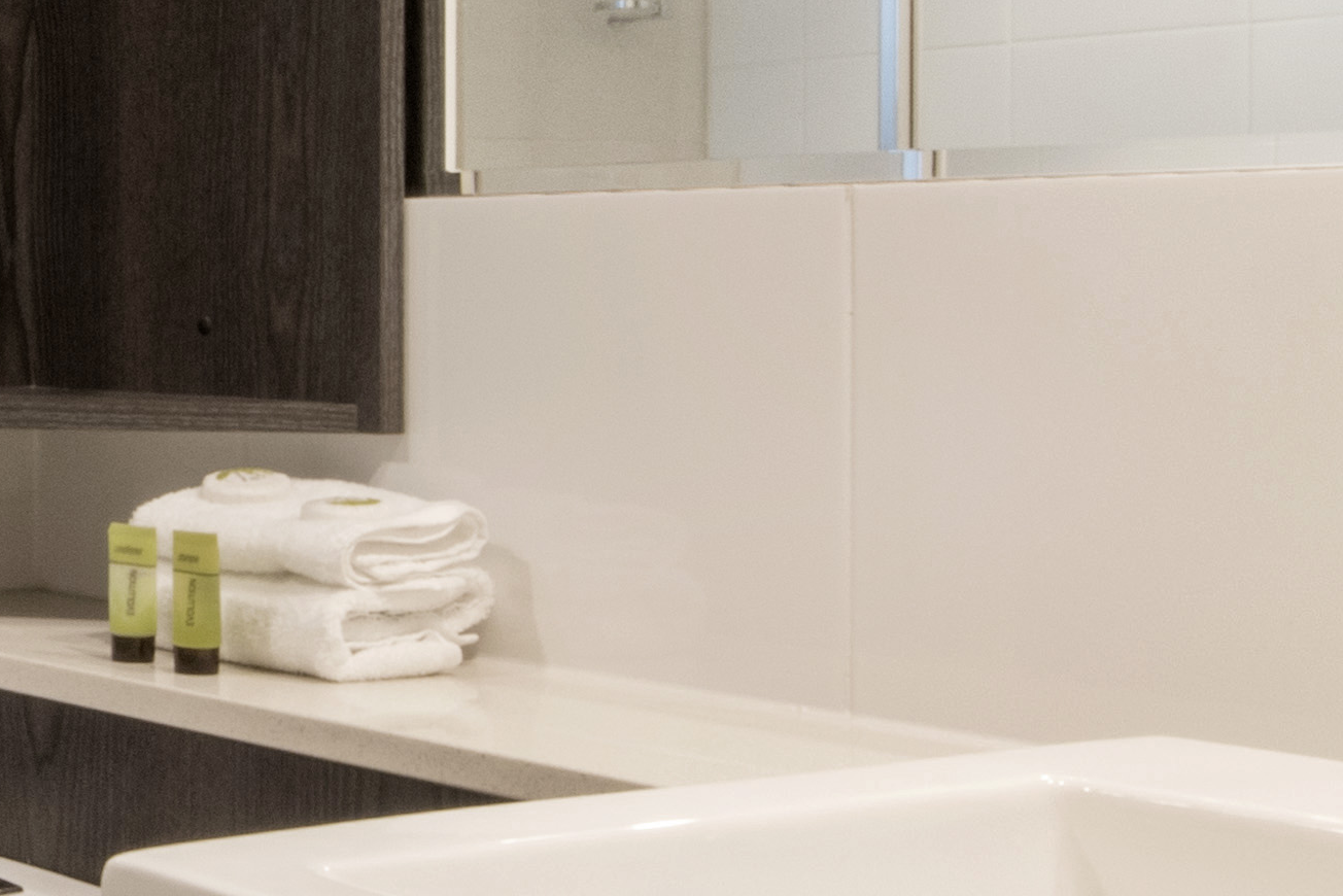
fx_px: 2574
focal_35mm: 69
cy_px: 270
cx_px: -477
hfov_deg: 24.8
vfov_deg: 19.7
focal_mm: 10
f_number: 22
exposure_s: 1
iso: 400
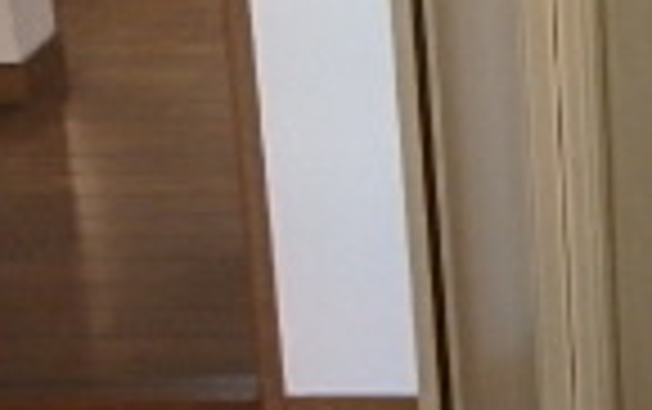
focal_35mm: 98
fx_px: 1743
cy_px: -311
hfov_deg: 17.9
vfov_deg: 12.3
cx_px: 1088
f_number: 3.5
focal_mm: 3.7
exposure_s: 1/30
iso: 250
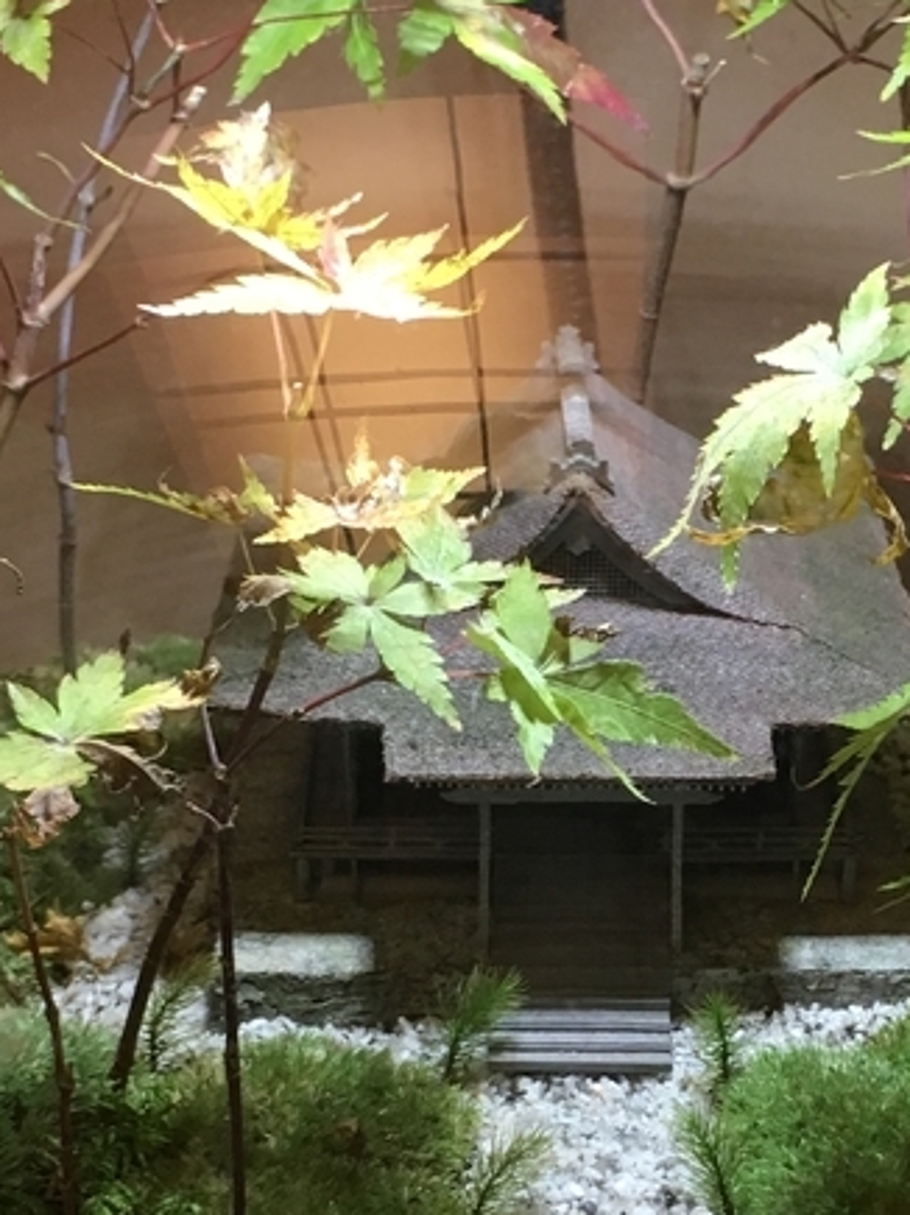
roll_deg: -0.4
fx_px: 2805
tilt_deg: -28.4
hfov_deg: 18.3
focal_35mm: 80
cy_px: 818
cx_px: 639
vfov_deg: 24.3
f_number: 2.2
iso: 80
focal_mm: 4.15
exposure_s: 1/30
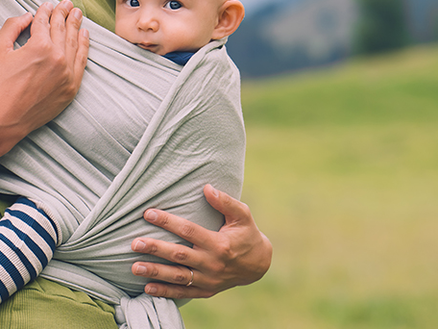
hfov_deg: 7.9
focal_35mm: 251
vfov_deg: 5.9
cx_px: 156
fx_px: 3176
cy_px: 96
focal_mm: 119
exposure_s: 1/250
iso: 100
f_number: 5
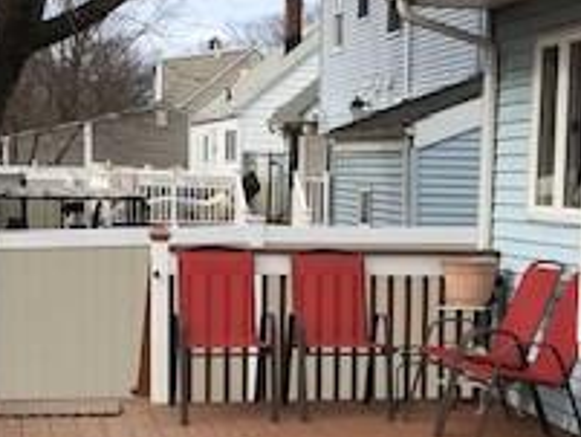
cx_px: 399
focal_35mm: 89
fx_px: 1495
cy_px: 344
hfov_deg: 21.9
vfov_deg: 16.5
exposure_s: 1/1263
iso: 20
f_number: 1.8
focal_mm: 3.99
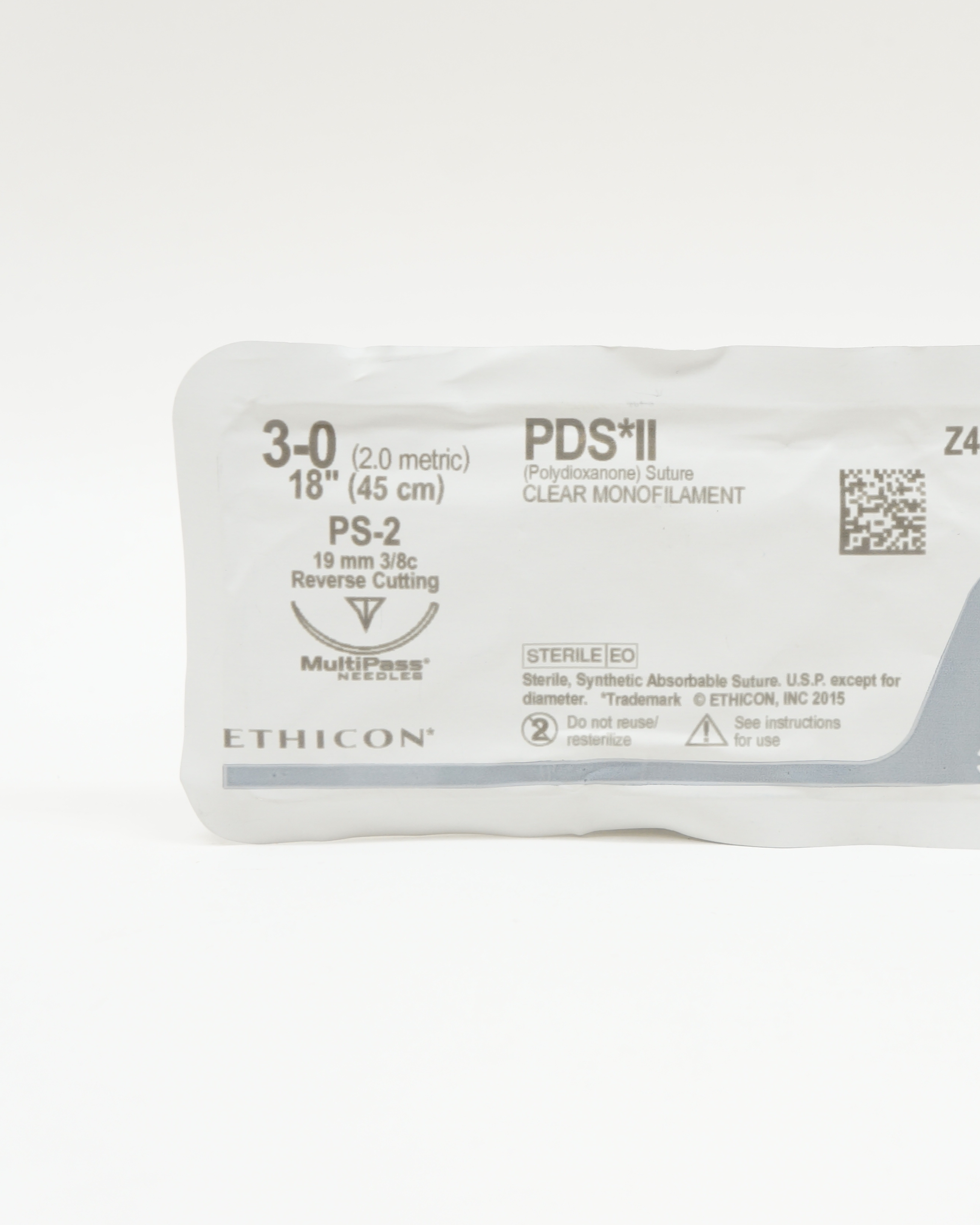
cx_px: 785
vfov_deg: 23.6
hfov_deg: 18.8
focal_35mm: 81
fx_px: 2937
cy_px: 610
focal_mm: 38
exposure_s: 1/40
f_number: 6.3
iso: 400
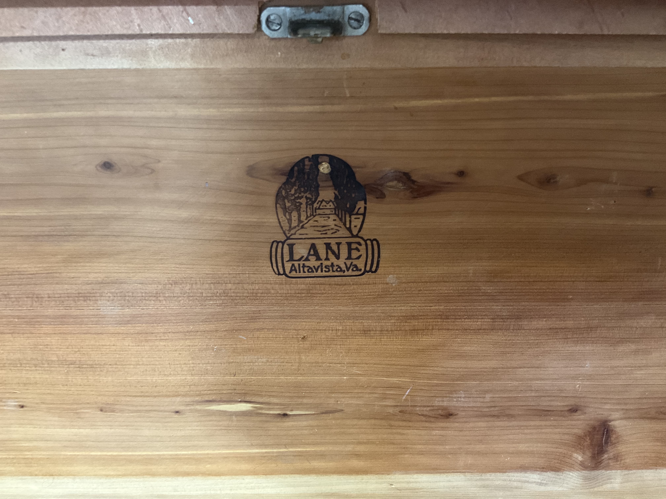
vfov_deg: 48.2
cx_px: 333
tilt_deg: -35.0
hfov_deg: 61.7
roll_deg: -0.3
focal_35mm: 29
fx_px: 558
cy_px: 250
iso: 320
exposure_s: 1/55
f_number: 1.8
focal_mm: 3
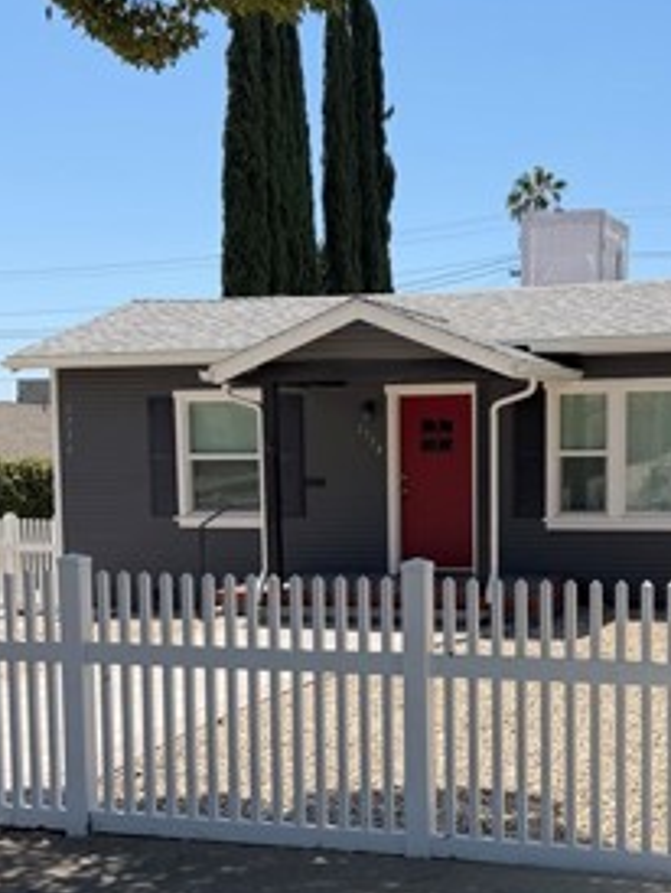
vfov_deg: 34.0
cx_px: 456
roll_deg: +1.1
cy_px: 600
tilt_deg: -6.0
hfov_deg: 26.0
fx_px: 1445
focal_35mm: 56
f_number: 1.78
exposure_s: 1/4405
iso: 80
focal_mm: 6.76
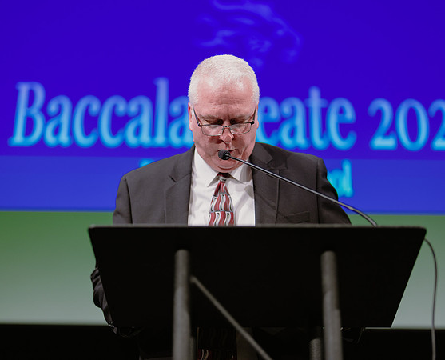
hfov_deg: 32.7
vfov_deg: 26.7
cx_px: 222
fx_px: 759
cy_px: 180
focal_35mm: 57
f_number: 1.2
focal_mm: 50
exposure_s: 1/320
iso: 640
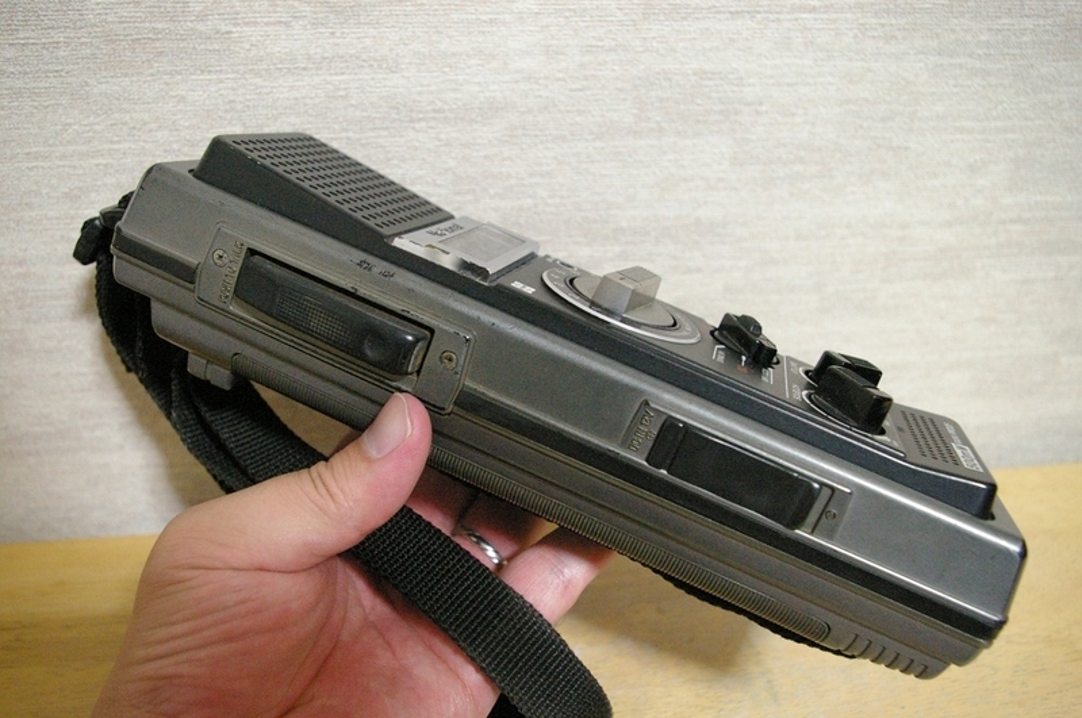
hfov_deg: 59.6
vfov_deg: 41.6
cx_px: 541
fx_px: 945
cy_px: 359
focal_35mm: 32
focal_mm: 21
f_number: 4.5
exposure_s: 1/20
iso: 3200
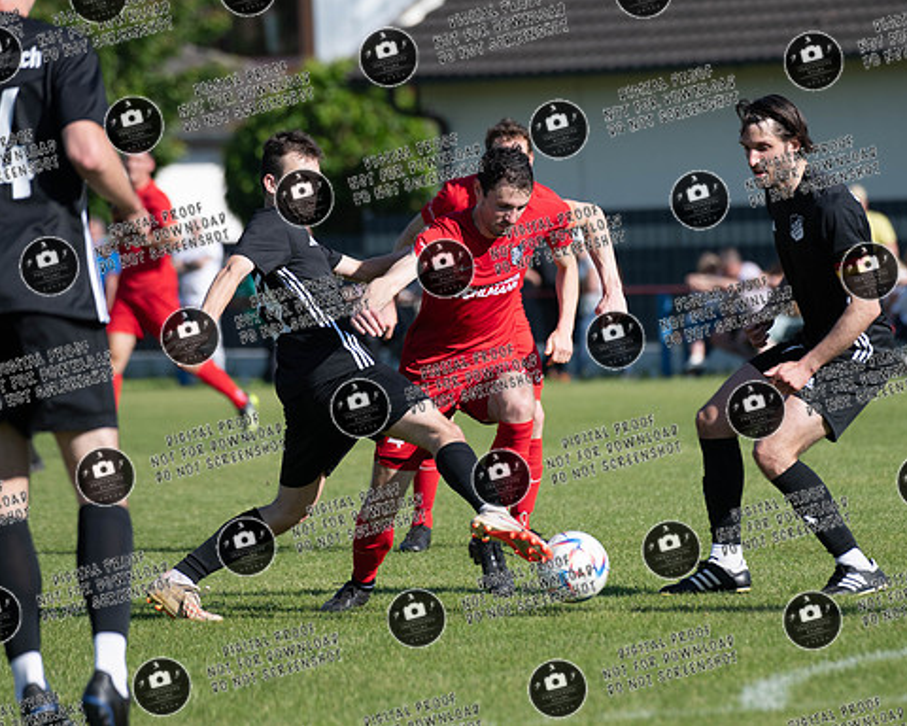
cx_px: 537
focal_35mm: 375
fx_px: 10066
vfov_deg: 4.1
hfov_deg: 5.2
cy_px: 354
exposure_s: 1/1600
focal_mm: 300
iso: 360
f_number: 5.6
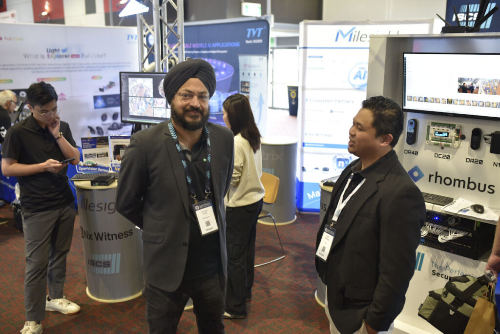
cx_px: 250
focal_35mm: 35
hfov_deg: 54.4
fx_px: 486
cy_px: 167
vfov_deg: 37.9
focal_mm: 35
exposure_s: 1/60
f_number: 2.8
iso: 800
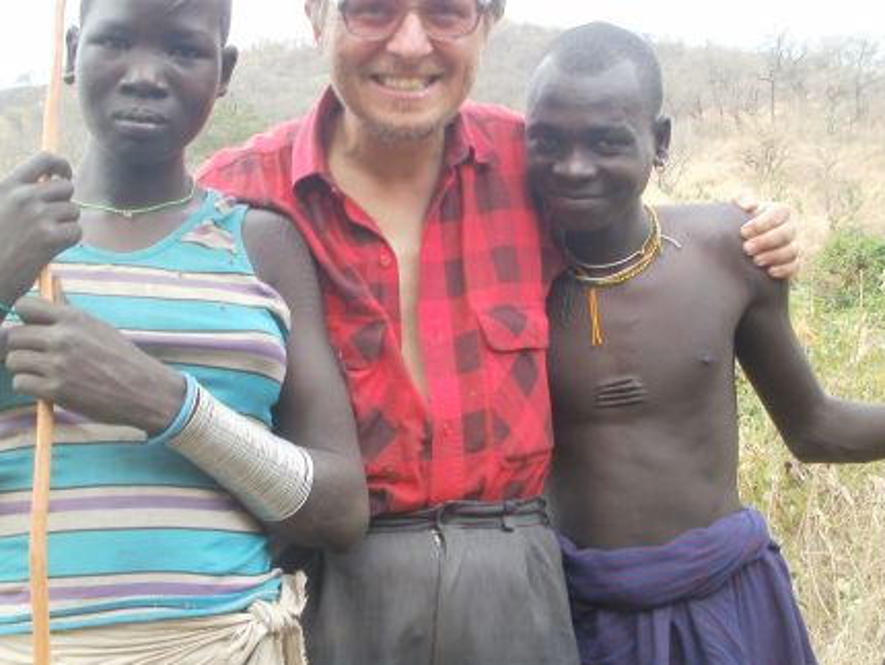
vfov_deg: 31.5
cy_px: 326
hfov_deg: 41.2
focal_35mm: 46
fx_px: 1177
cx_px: 418
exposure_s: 1/125
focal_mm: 6.3
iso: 100
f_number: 3.5
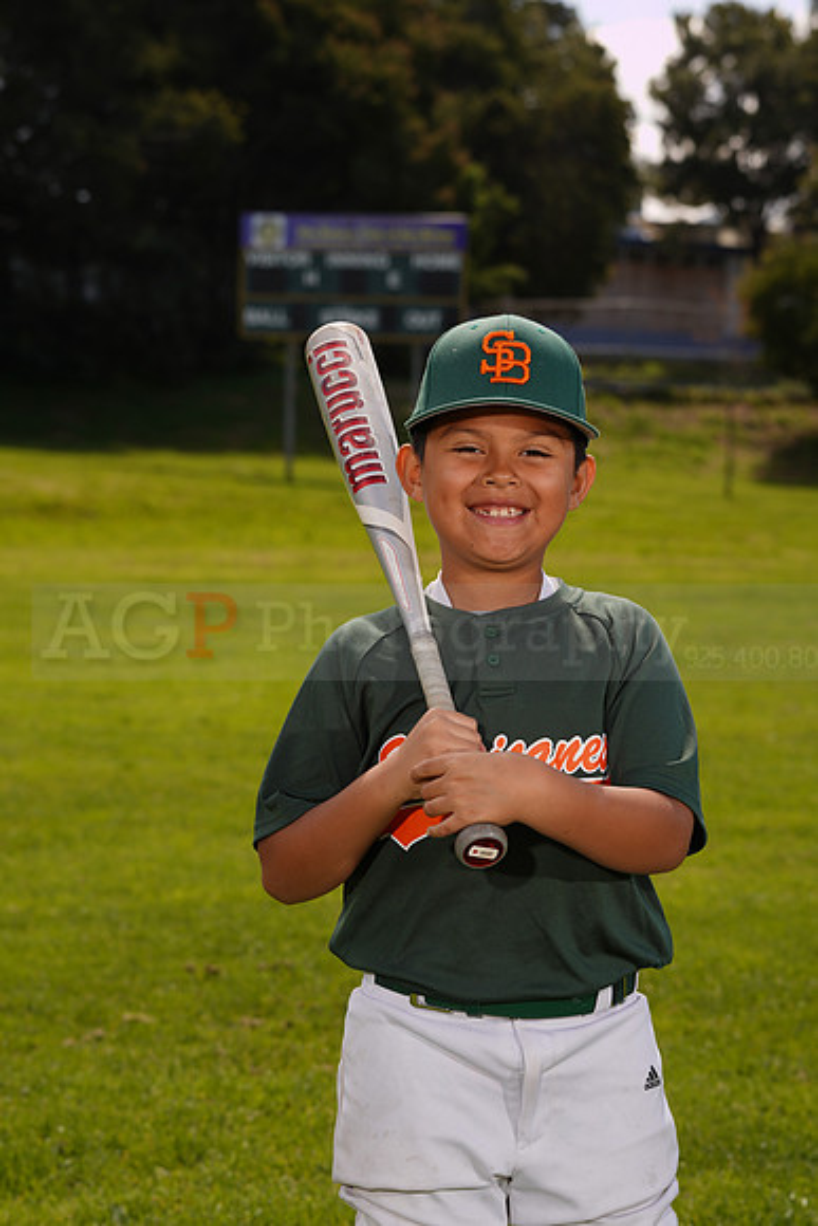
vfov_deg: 20.4
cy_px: 613
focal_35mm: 100
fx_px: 3406
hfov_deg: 13.7
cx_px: 409
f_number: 9
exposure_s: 1/160
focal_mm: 100
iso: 80
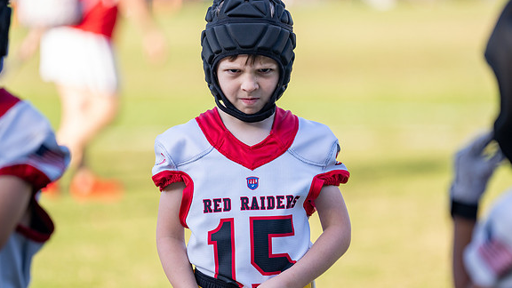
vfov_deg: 5.3
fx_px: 3095
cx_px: 269
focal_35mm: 228
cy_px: 152
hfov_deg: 9.5
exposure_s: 1/1000
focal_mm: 200
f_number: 2.8
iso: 200
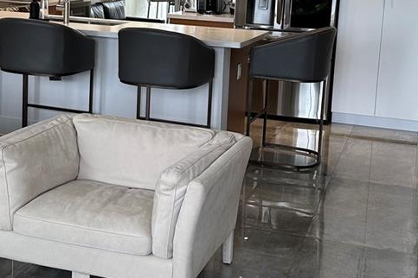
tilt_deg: -5.9
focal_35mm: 62
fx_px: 720
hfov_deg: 32.3
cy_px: 76
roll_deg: -2.8
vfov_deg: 21.8
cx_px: 176
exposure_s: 1/120
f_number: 1.78
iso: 125
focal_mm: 6.86
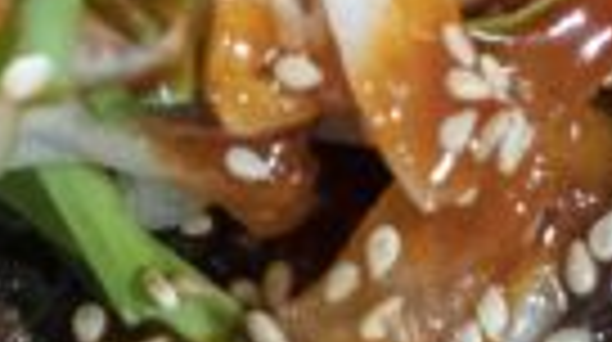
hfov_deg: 4.6
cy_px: -1010
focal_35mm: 474
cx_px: 248
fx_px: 7680
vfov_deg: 2.5
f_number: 5.6
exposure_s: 1/160
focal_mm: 60
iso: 12800
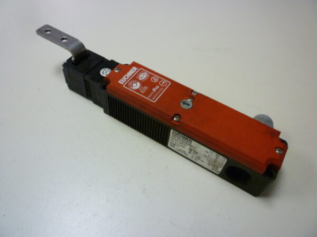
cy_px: 118
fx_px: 266
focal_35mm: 29
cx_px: 158
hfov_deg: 61.7
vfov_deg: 48.2
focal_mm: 5.2
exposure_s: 1/30
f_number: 3.3
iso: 400
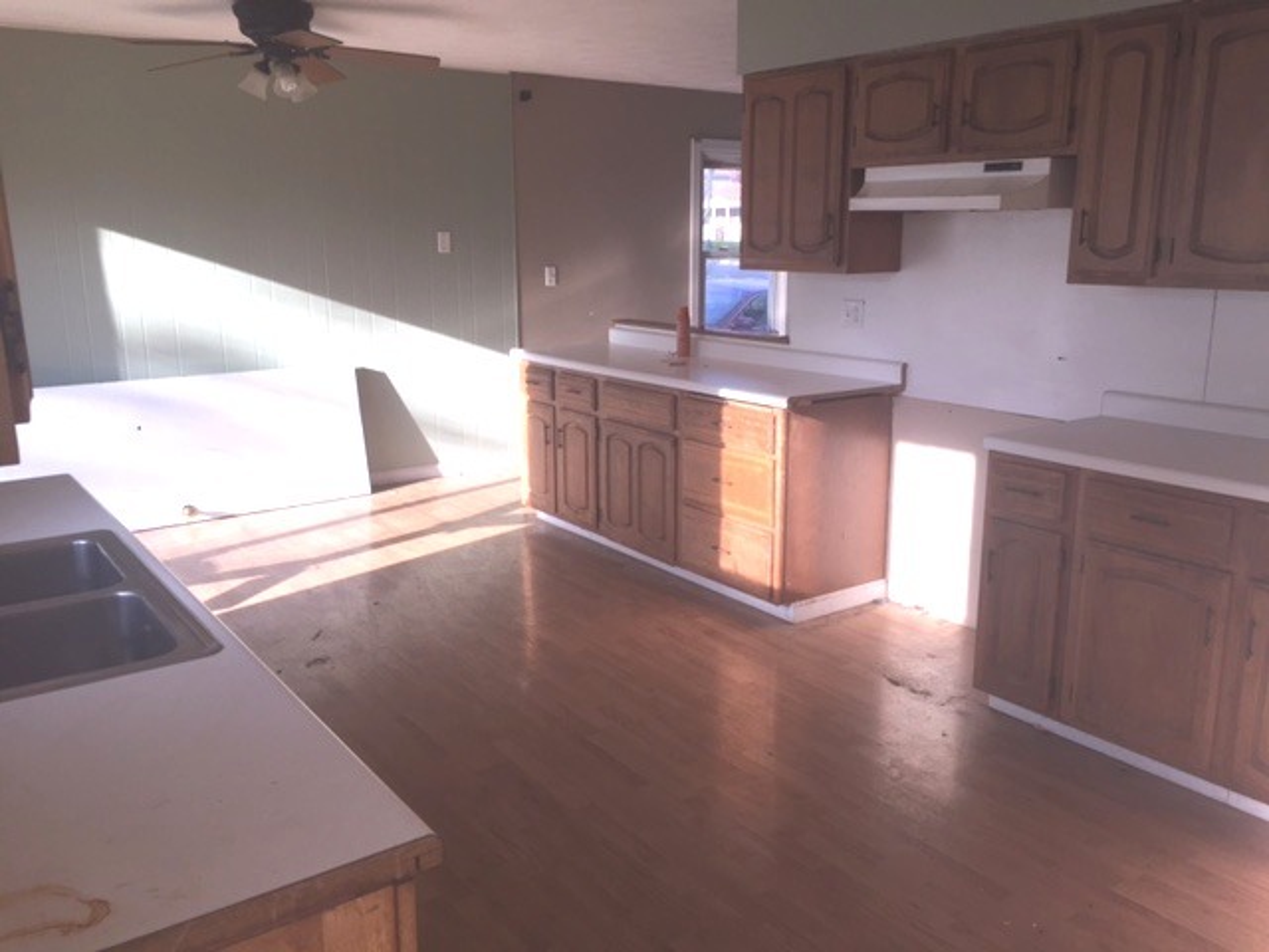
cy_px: 476
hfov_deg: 61.7
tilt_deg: -12.9
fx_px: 1063
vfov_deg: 48.2
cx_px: 634
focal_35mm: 29
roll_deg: -1.1
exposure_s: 1/350
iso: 32
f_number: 2.2
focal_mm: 4.15
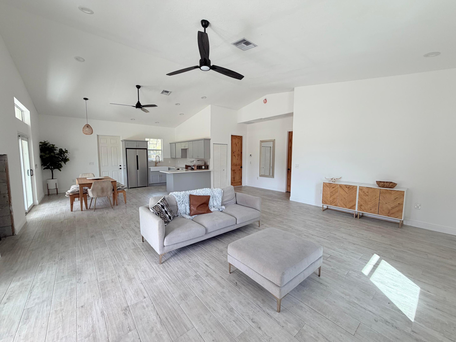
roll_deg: +1.3
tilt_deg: -4.8
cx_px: 228
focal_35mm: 14
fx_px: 184
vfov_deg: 85.7
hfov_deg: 102.1
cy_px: 171
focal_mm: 2.22
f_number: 2.2
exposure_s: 1/121
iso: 80
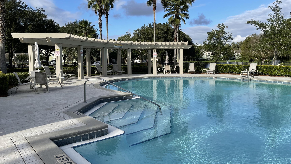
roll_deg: +0.5
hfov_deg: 66.1
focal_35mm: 29
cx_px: 142
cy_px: 80
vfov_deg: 40.2
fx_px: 224
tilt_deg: -5.2
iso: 32
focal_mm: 4.2
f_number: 1.6
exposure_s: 1/2747
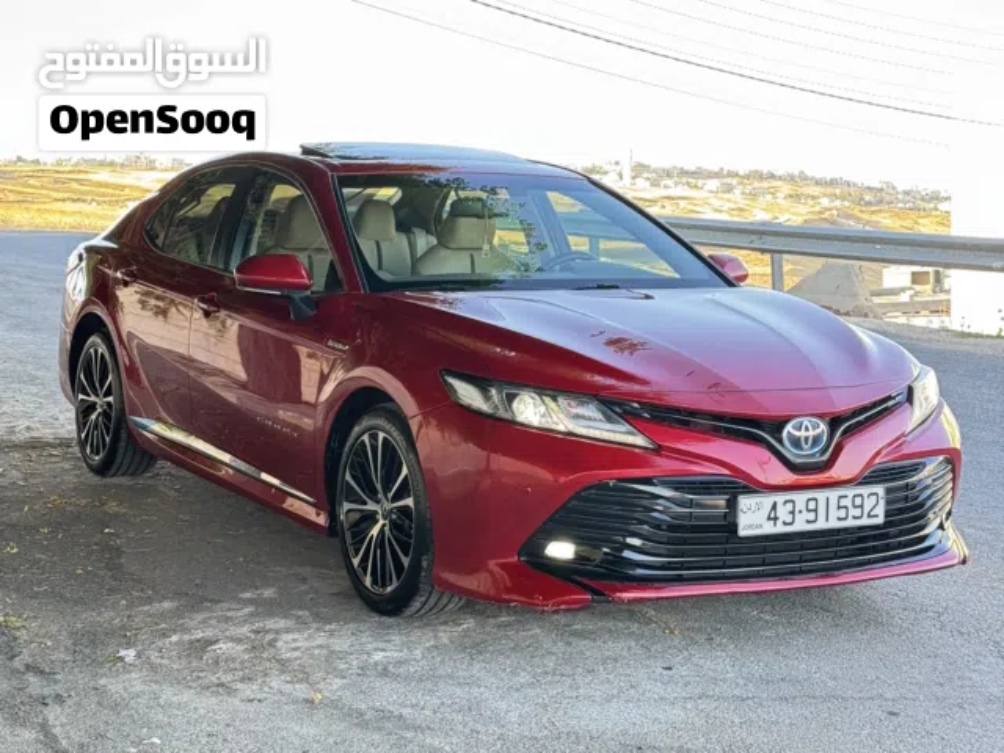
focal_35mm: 48
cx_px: 502
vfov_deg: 30.3
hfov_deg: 39.7
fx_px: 1392
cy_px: 376
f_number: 1.78
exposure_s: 1/116
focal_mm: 6.76
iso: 100
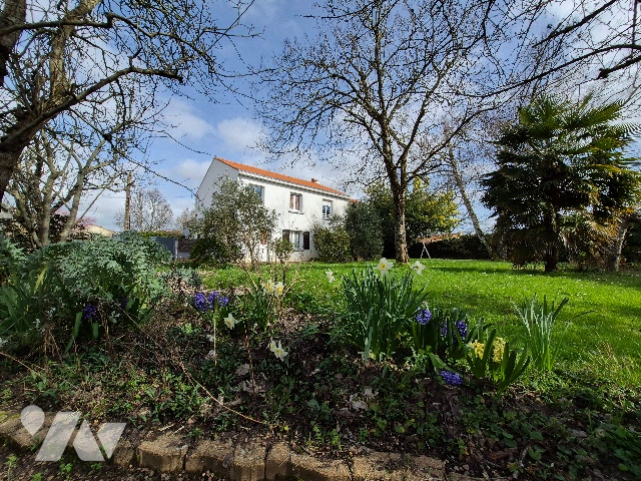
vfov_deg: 89.9
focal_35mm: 13
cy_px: 240
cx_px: 320
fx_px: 241
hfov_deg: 106.2
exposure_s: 1/1456
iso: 40
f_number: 2.2
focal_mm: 1.74
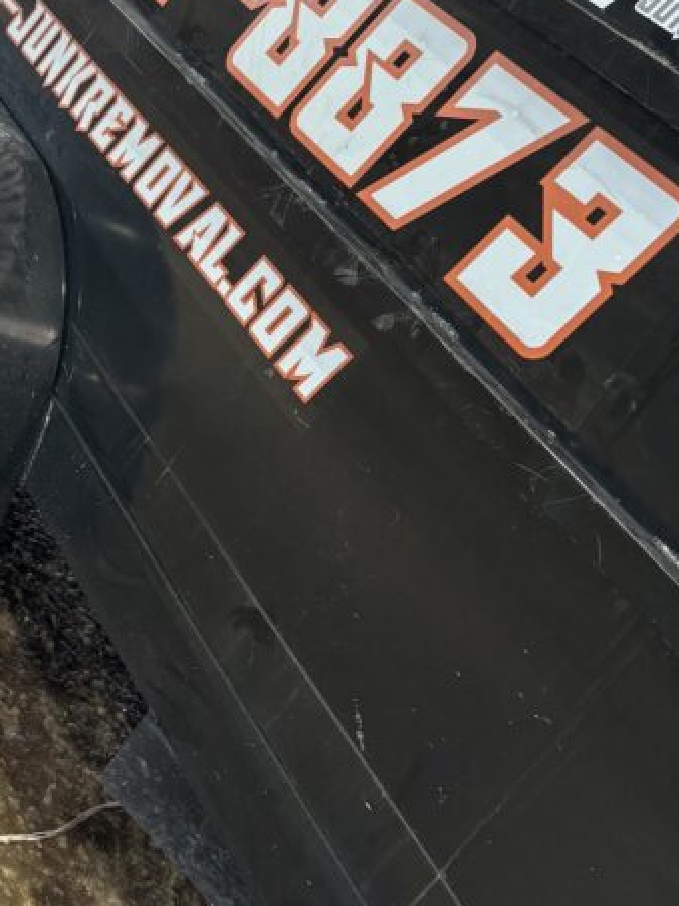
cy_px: 141
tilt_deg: -12.2
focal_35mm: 59
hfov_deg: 24.4
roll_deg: -33.4
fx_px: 1544
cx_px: 123
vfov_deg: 31.6
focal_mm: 5.96
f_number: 1.6
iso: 160
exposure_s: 1/60
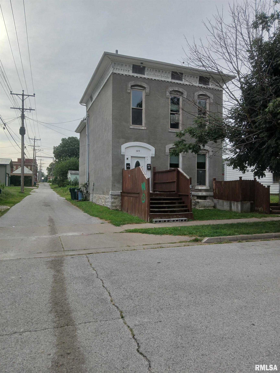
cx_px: 140
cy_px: 186
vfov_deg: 67.3
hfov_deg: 53.1
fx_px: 280
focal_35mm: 26
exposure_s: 1/404
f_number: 1.8
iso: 20
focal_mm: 3.98
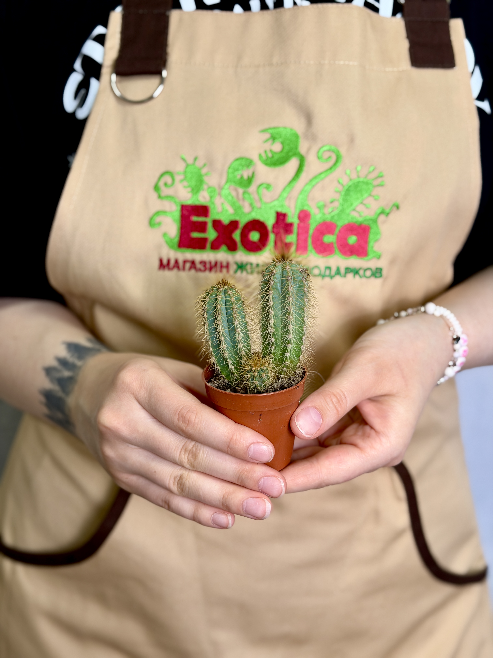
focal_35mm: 48
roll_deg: -0.7
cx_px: 246
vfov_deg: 39.7
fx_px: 911
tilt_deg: -16.4
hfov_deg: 30.3
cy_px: 329
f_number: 1.78
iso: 50
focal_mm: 6.76
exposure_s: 1/164
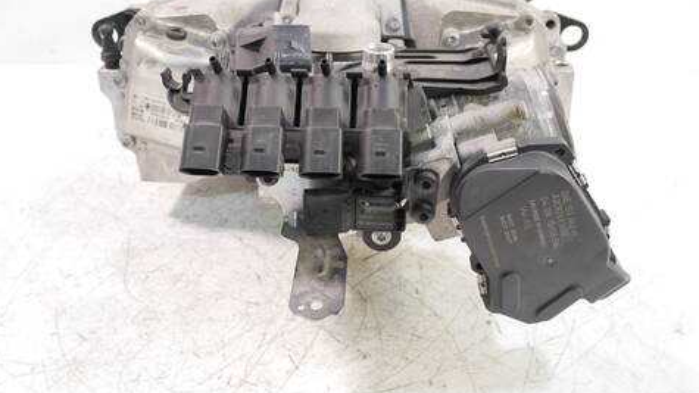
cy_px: 134
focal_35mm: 33
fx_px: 612
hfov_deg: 59.5
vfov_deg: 35.3
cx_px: 347
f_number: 3.7
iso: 1600
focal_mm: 15
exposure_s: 1/60
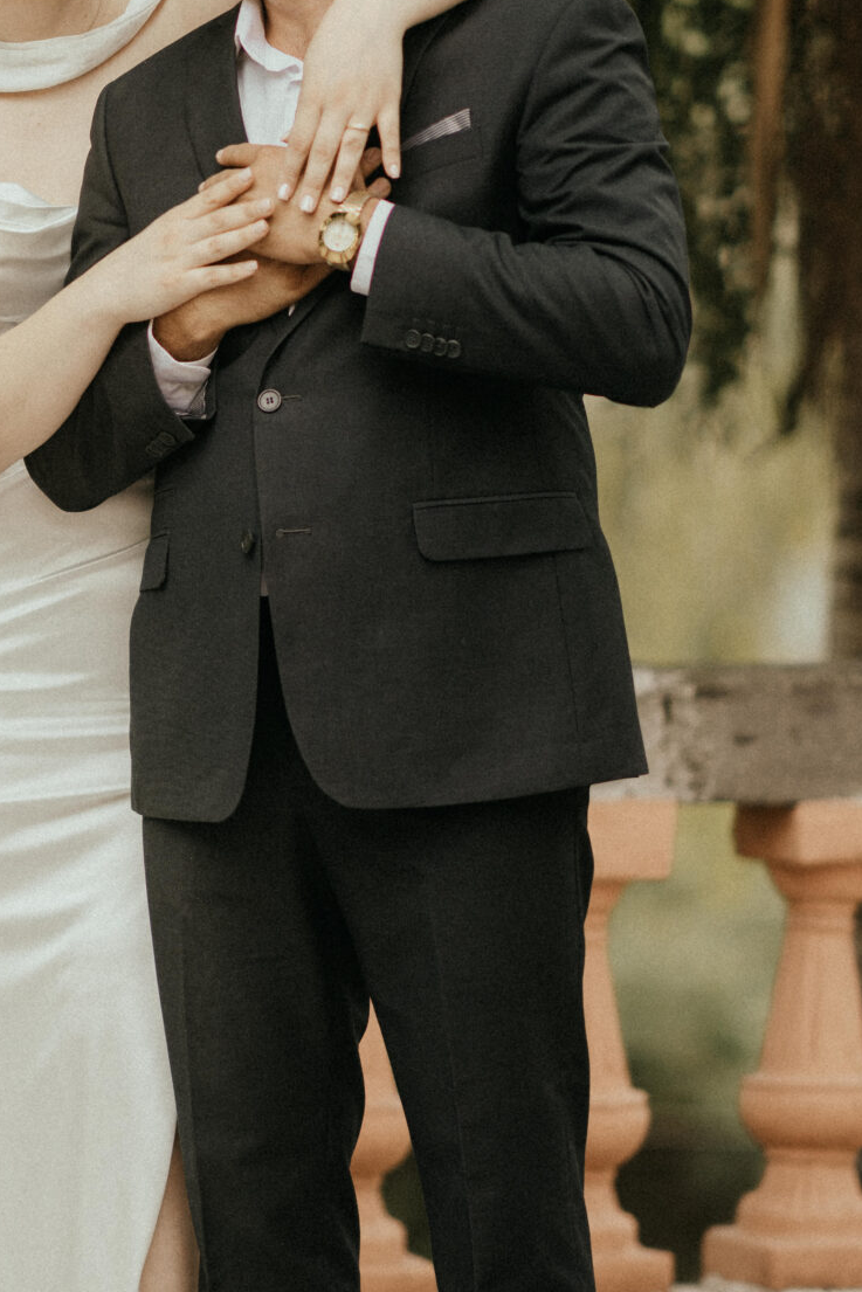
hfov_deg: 7.0
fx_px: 7073
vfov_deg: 10.4
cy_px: 534
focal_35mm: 197
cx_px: 123
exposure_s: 1/800
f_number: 1.4
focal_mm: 85
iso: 50
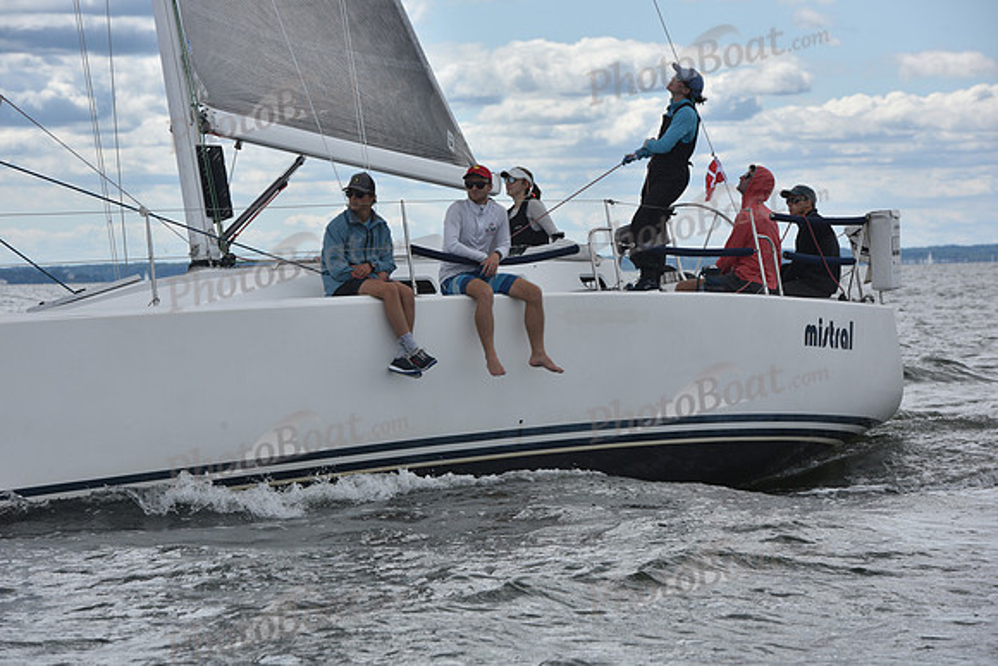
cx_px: 499
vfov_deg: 8.3
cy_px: 333
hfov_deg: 12.4
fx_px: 4575
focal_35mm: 165
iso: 250
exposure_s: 1/800
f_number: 10
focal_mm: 165
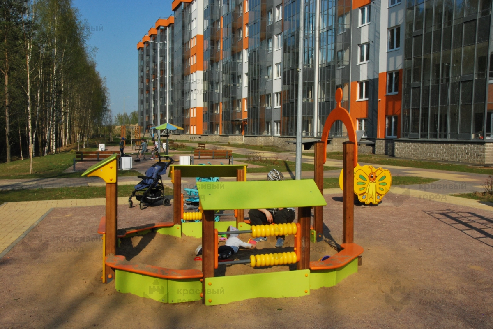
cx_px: 246
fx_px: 493
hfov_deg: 53.1
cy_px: 164
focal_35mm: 36
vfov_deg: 36.9
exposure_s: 1/125
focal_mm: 24
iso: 400
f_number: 25
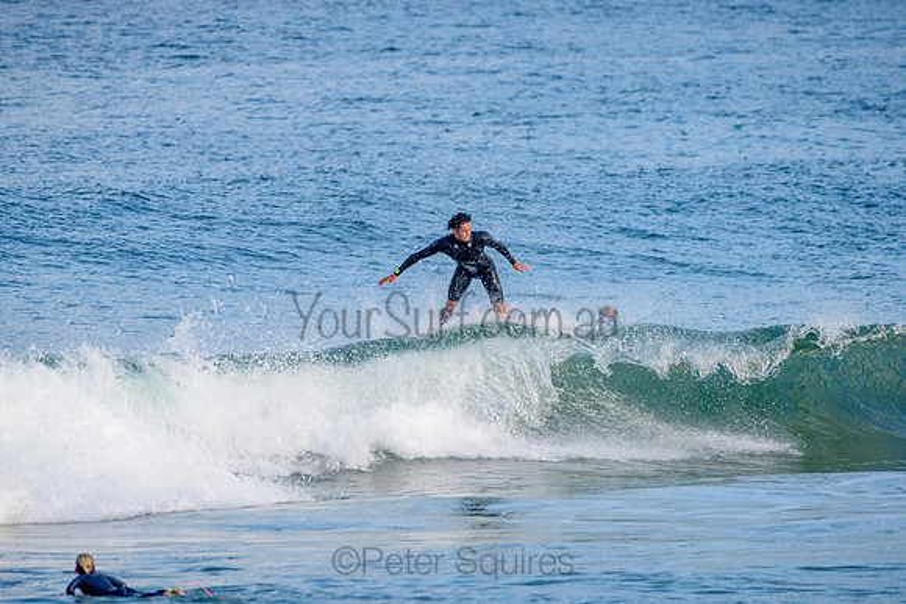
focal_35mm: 612
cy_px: 302
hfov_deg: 3.4
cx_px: 453
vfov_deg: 2.2
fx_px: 15406
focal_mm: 500
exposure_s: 1/1250
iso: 280
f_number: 5.6
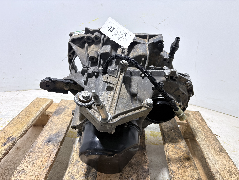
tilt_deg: -23.6
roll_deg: -2.7
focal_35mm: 26
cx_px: 120
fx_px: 180
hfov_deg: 67.3
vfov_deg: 53.1
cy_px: 90
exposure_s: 1/120
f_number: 1.6
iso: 200
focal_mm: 5.96
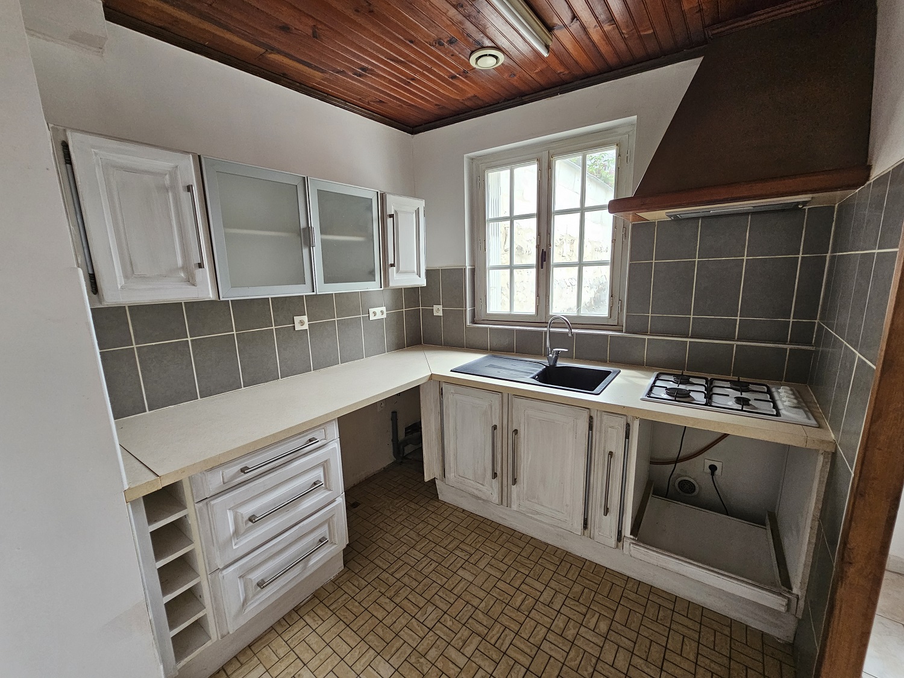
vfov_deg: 89.9
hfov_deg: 106.2
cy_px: 339
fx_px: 339
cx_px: 452
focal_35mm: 13
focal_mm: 2.2
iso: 200
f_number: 2.2
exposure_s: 1/100
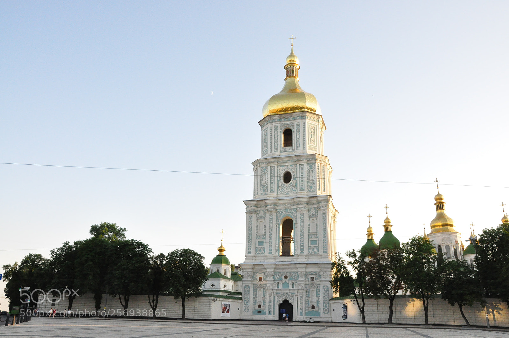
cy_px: 169
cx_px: 254
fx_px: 445
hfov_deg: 59.5
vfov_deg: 41.6
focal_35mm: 32
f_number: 11
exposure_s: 1/640
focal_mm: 21
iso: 3200
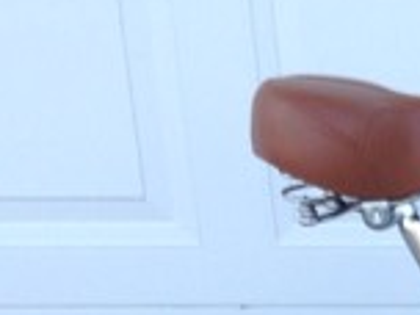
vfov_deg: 7.8
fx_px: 2232
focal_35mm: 184
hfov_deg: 10.2
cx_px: 749
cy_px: 540
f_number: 2.4
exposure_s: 1/153
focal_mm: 4.28
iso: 50
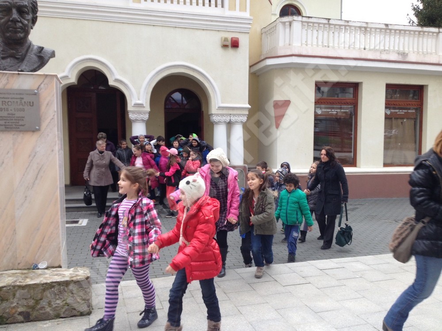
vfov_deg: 40.7
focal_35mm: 35
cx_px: 221
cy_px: 166
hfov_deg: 52.6
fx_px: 447
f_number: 2.4
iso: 50
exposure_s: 1/124
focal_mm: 4.28
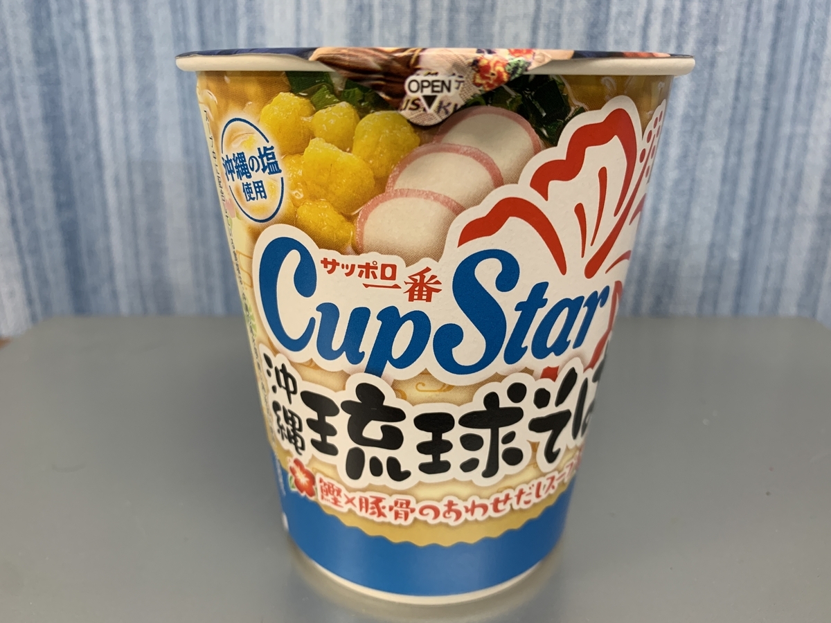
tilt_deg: -19.6
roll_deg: -0.4
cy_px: 312
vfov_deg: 53.1
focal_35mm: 26
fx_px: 624
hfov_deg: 67.3
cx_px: 416
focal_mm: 4.25
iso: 125
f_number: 1.8
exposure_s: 1/60
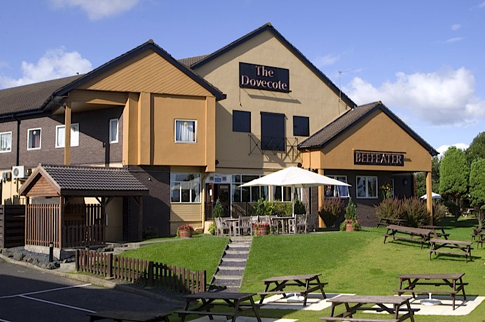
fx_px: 565
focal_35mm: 42
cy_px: 161
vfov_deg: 31.8
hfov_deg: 46.5
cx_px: 242
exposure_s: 1/125
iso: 200
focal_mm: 28
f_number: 11
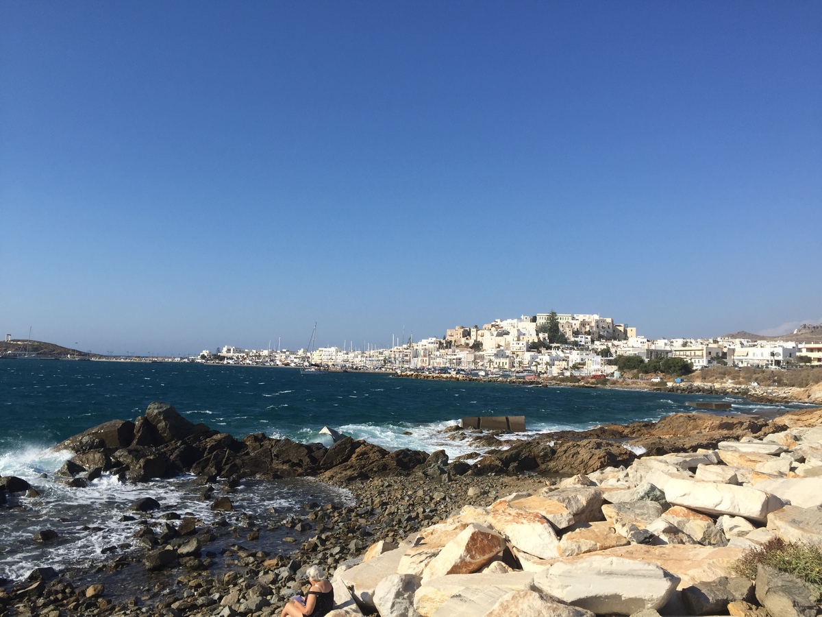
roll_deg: -1.9
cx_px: 411
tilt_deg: +6.1
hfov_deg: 61.7
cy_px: 308
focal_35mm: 29
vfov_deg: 48.2
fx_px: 689
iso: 32
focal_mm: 4.15
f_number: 2.2
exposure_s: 1/2639
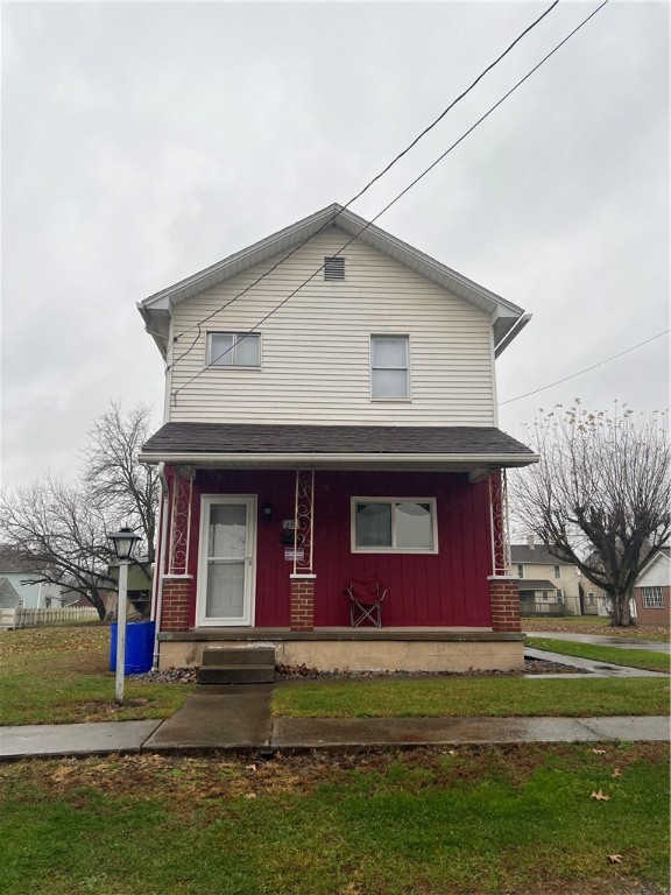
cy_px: 448
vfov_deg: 67.3
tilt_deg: +16.6
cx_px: 336
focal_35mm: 26
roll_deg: +1.6
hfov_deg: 53.1
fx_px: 672
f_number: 1.5
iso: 50
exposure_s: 1/490
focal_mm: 5.7
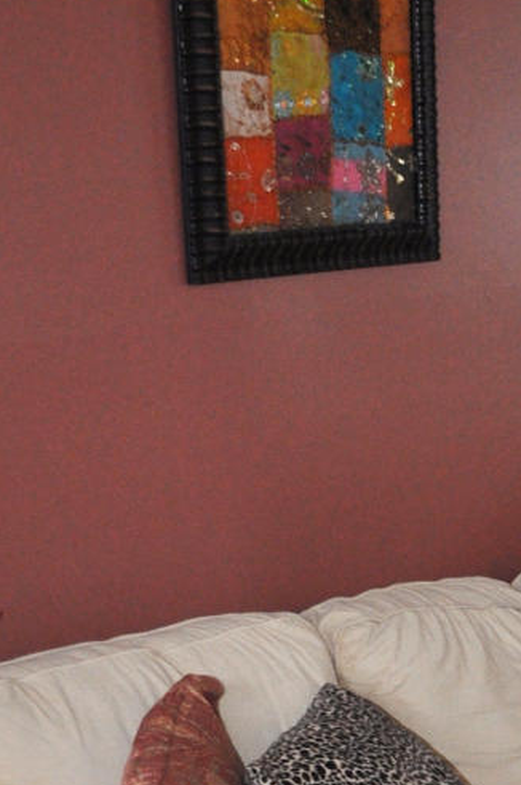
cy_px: 948
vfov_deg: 17.7
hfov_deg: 11.3
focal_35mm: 110
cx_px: 1021
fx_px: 2394
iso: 400
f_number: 3.5
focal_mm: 18
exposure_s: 1/50
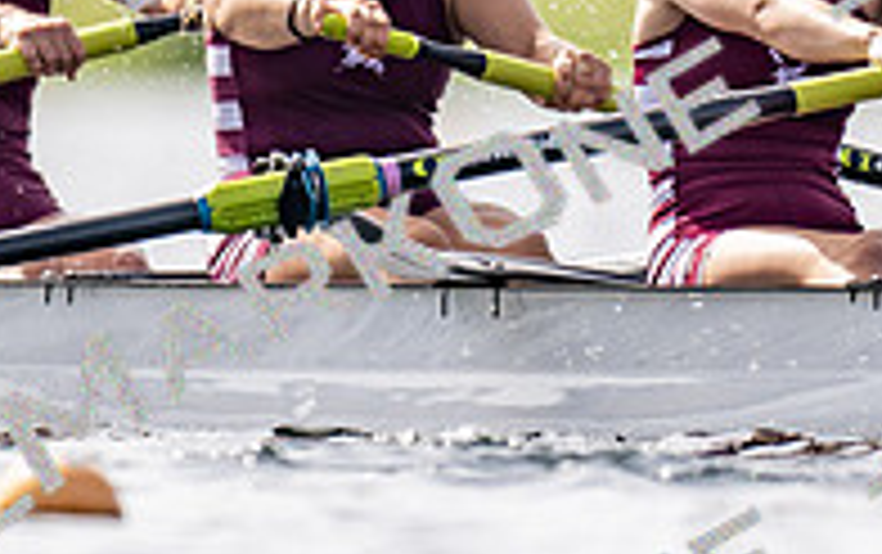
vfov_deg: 0.5
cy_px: 25
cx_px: 626
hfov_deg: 0.8
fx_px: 65360
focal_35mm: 2716
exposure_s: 1/2500
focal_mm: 600
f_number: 4
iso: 180
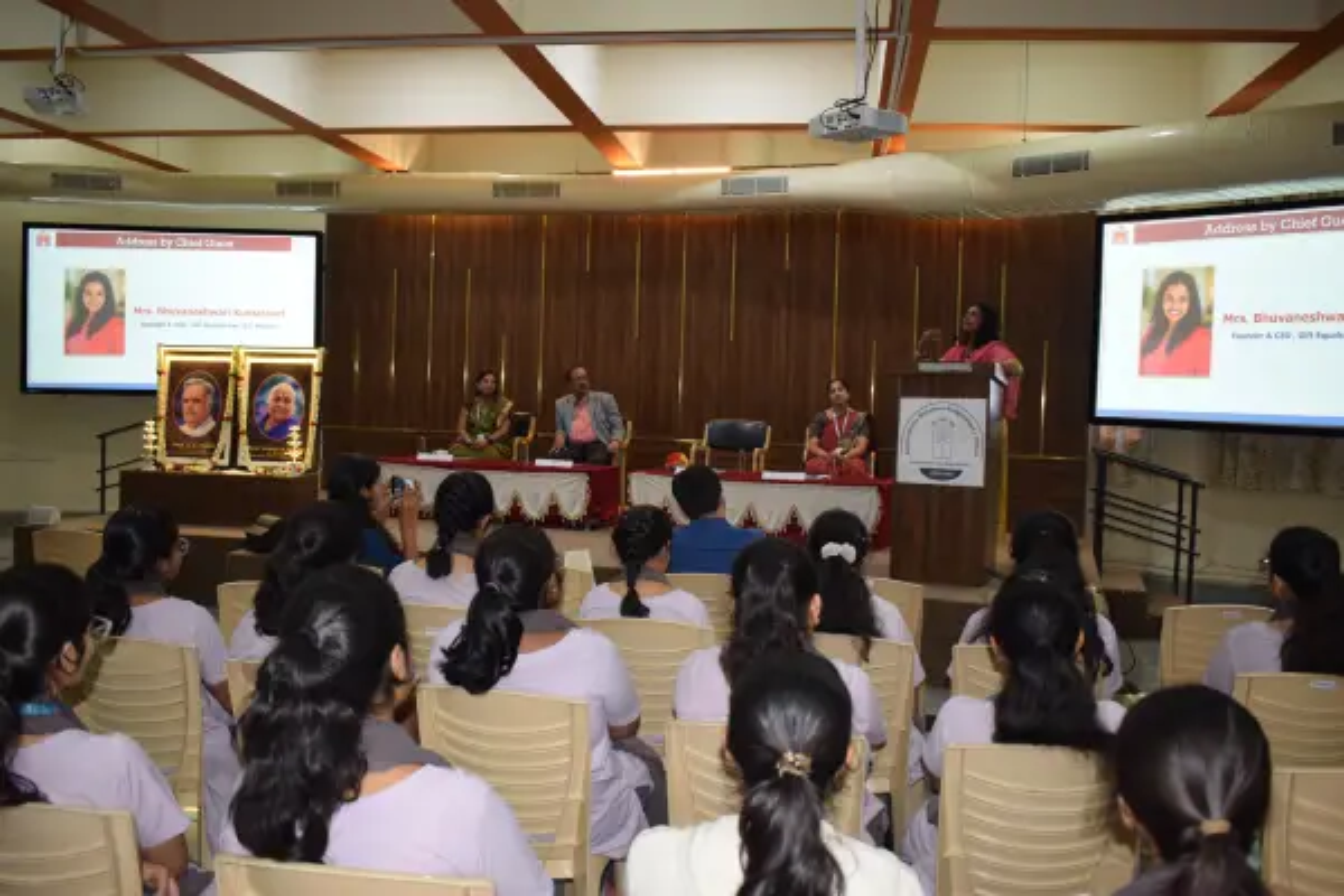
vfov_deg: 41.7
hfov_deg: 59.5
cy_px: 448
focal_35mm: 32
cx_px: 672
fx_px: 1176
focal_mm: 21
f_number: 4
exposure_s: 1/80
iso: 800
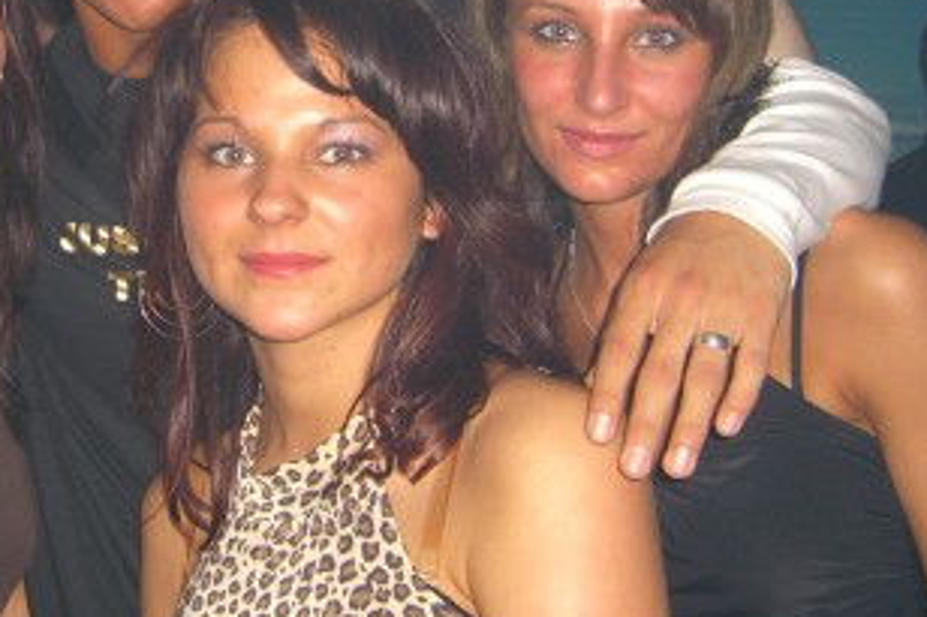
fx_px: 1982
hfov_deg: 26.1
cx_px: 253
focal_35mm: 77
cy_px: 178
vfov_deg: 17.6
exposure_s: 1/60
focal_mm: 7.9
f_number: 2.8
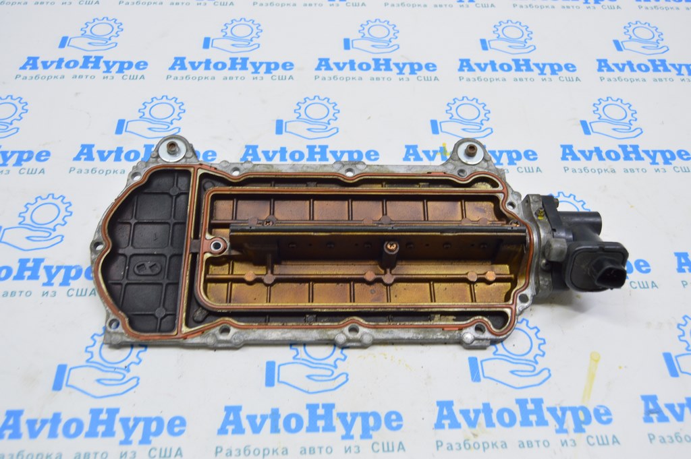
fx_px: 633
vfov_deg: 39.9
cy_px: 230
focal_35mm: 33
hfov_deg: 57.3
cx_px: 346
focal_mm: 22
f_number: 5.6
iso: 400
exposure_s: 1/20
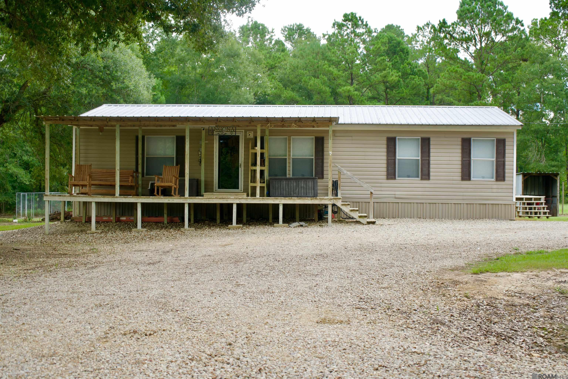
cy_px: 190
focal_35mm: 48
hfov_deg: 41.1
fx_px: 757
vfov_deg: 28.1
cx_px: 284
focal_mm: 48
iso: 160
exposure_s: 1/160
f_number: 5
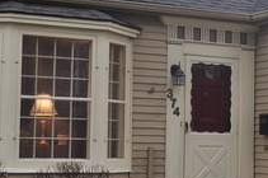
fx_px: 810
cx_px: 140
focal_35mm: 109
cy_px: 59
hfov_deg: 18.8
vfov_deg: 12.5
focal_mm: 24
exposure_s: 1/160
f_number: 6.3
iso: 200
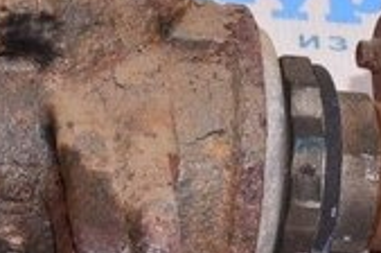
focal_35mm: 200
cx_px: -101
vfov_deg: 6.8
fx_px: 2113
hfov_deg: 10.1
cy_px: -42
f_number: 8
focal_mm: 22
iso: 1600
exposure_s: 1/200
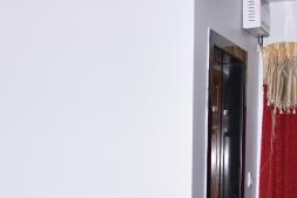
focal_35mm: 97
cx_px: 45
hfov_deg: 20.7
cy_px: 230
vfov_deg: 13.8
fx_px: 801
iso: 800
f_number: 5
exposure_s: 1/100
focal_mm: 24
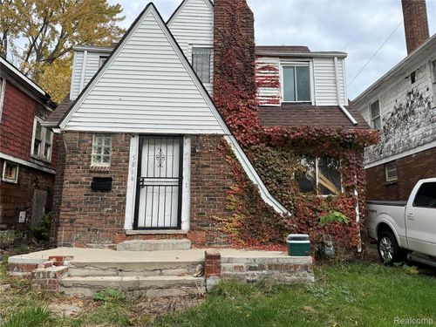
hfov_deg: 71.6
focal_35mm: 24
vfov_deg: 56.8
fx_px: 302
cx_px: 218
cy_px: 164
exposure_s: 1/1812
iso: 80
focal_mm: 6.76
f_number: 1.78
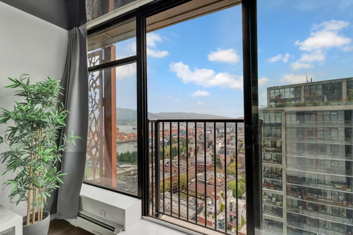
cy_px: 118
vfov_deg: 70.1
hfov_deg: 92.9
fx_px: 168
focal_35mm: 17
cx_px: 176
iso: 400
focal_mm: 17.1
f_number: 8
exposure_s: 1/250
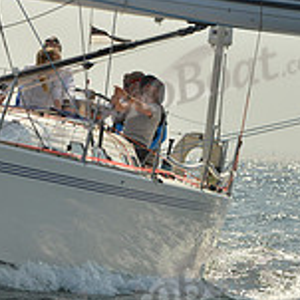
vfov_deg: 4.9
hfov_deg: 4.9
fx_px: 3510
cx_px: -52
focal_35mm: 358
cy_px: 11
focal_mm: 110
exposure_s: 1/1250
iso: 200
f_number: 9
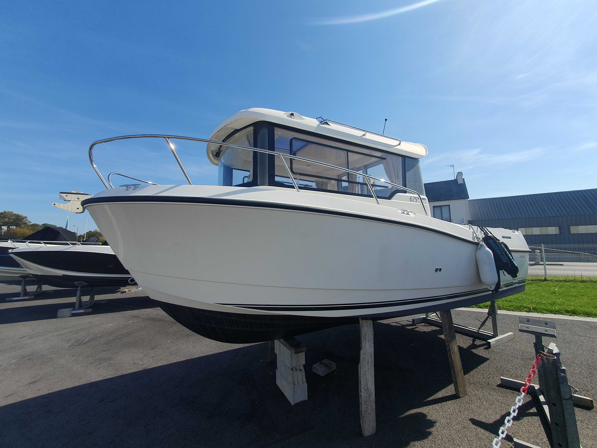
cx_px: 298
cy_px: 224
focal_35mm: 13
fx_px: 224
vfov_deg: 89.9
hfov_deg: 106.2
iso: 50
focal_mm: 1.8
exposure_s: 1/1628
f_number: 2.2
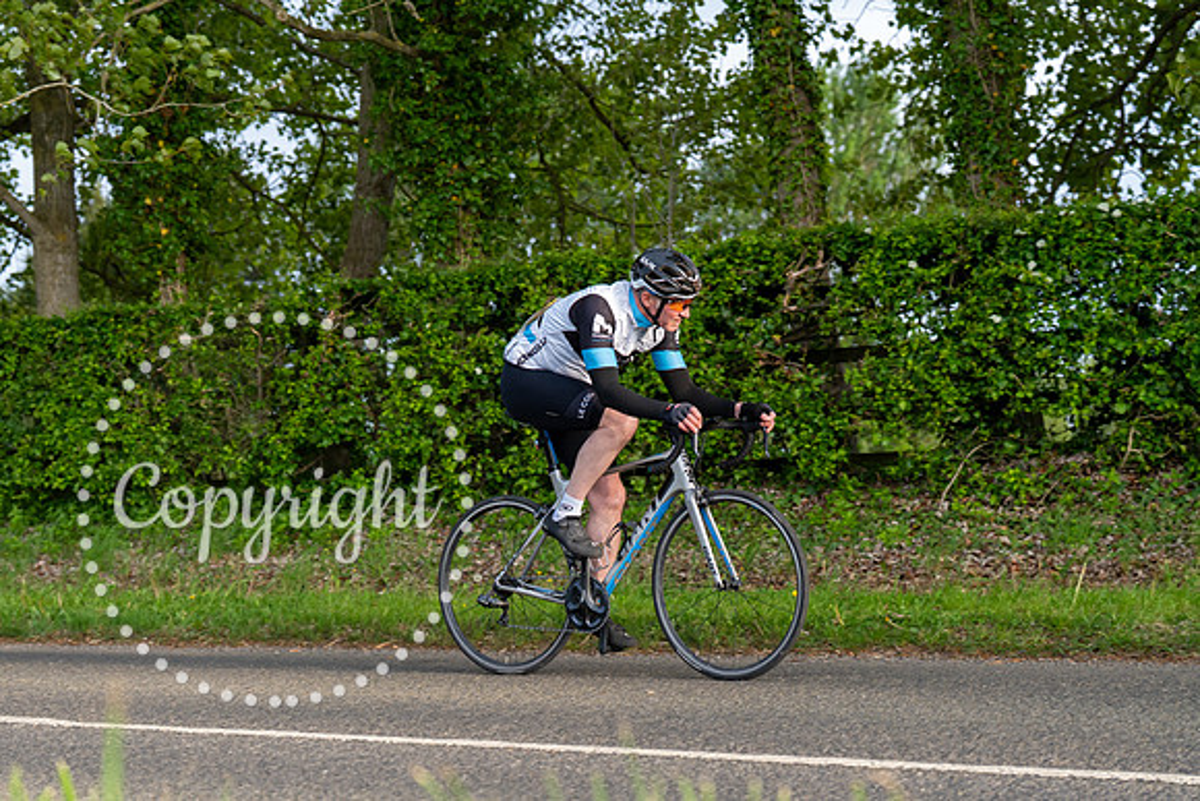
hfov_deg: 27.0
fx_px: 2500
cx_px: 600
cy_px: 400
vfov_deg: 18.2
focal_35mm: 75
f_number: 4
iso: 1250
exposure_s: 1/800
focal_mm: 75
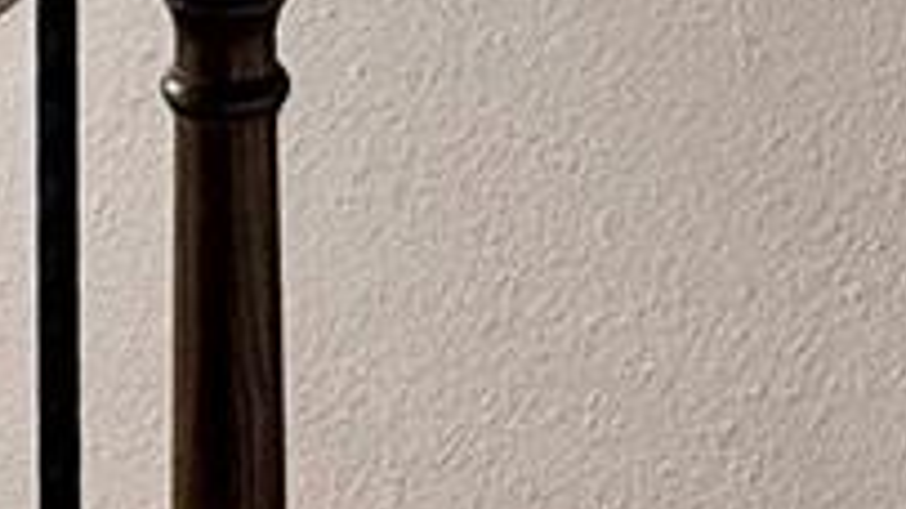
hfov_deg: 17.8
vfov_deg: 8.7
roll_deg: +0.4
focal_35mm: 120
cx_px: 228
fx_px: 2882
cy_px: -897
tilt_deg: +0.6
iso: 160
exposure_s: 1/120
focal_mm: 2.22
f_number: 2.2
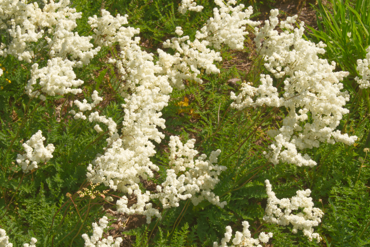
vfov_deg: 18.2
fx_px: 771
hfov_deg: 27.0
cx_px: 185
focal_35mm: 75
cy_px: 124
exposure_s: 1/80
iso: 100
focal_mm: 50
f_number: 16
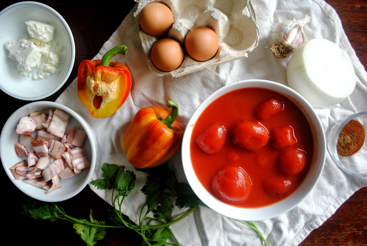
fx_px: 276
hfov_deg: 67.3
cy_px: 123
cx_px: 184
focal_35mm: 27
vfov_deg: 48.0
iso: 400
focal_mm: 18
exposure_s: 1/40
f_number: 3.5
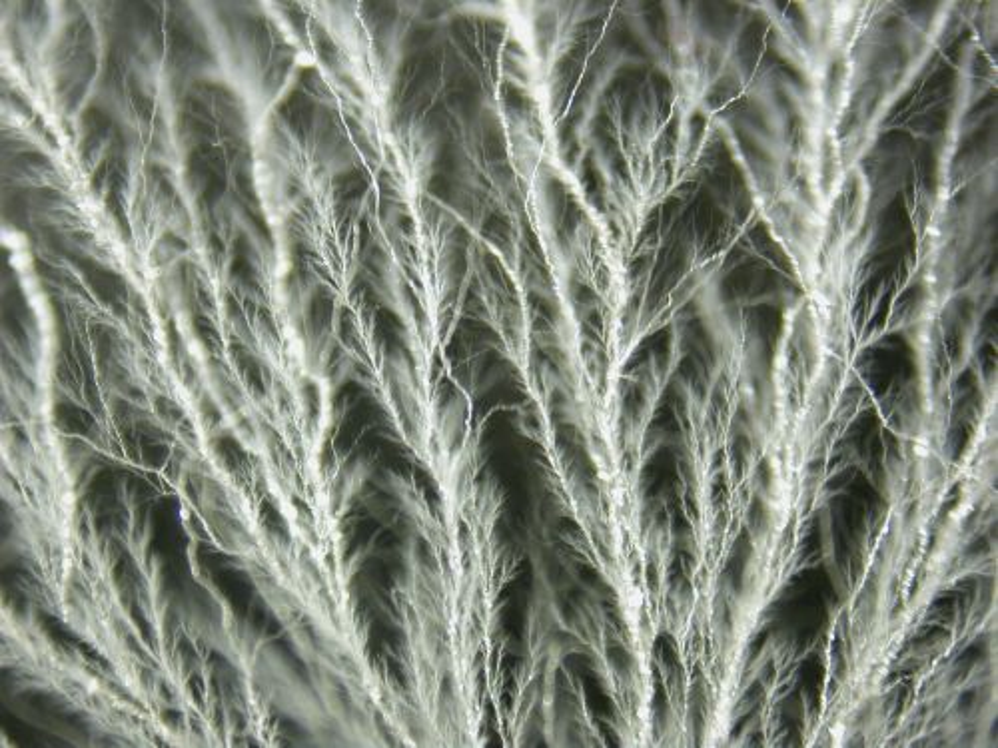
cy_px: 374
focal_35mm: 92
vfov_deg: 16.1
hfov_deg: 21.3
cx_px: 499
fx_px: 2652
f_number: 3.8
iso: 100
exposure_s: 1/8.8
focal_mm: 19.1
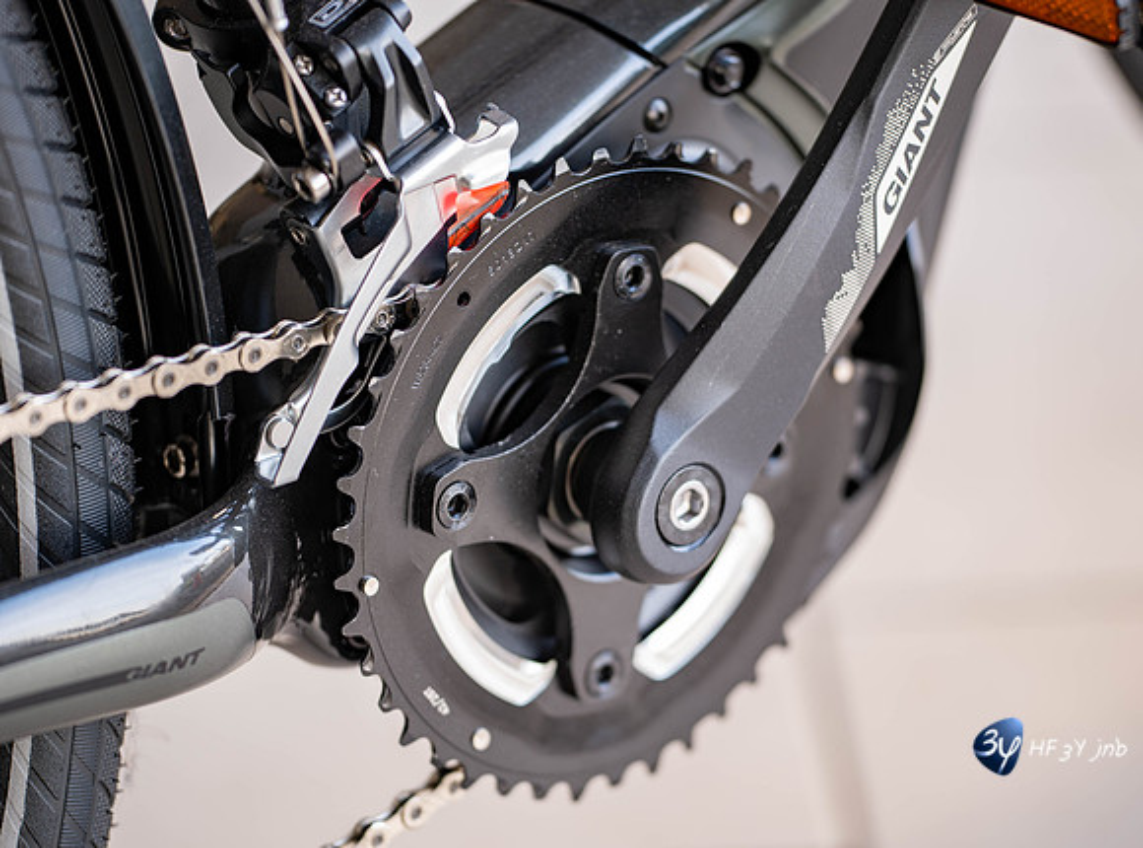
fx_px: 6368
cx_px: 637
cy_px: 424
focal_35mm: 194
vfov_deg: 7.6
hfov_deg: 10.3
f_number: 3
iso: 100
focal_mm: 180
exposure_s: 1/20
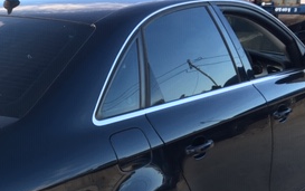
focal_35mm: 72
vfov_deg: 18.0
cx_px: 17
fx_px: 599
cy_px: 142
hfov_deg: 27.3
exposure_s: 1/120
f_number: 2.2
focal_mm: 4.15
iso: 25
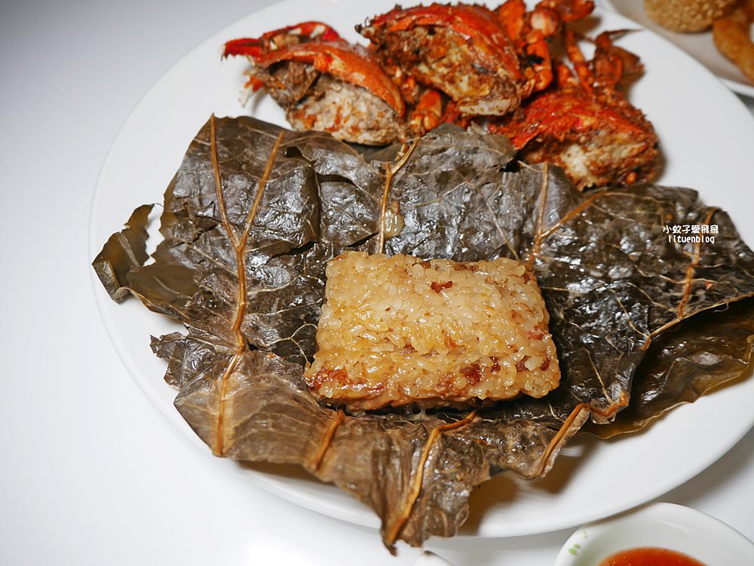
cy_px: 283
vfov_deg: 49.8
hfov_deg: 63.4
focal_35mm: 28
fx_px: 610
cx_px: 377
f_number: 3.5
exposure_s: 1/80
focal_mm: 14
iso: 200
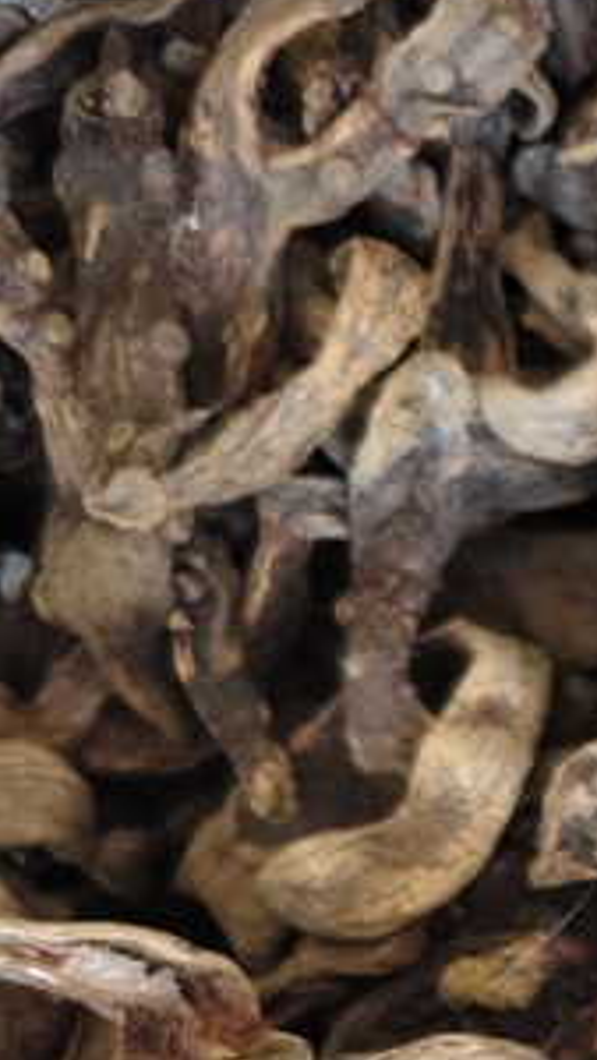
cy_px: 1154
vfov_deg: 22.6
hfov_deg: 11.4
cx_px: 1409
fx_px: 2502
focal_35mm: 89
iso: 892
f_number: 1.88
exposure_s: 1/33.3
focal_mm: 5.56
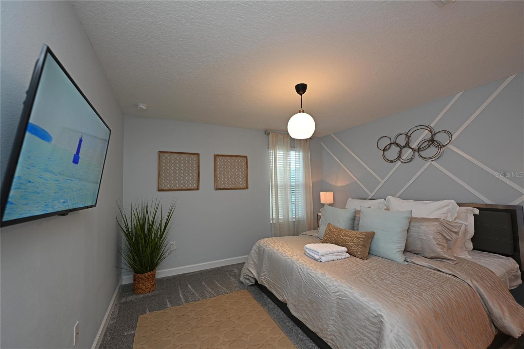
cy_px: 174
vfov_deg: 79.2
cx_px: 262
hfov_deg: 102.3
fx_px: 211
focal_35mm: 14
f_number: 4
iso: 400
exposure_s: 1/60
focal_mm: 14.5
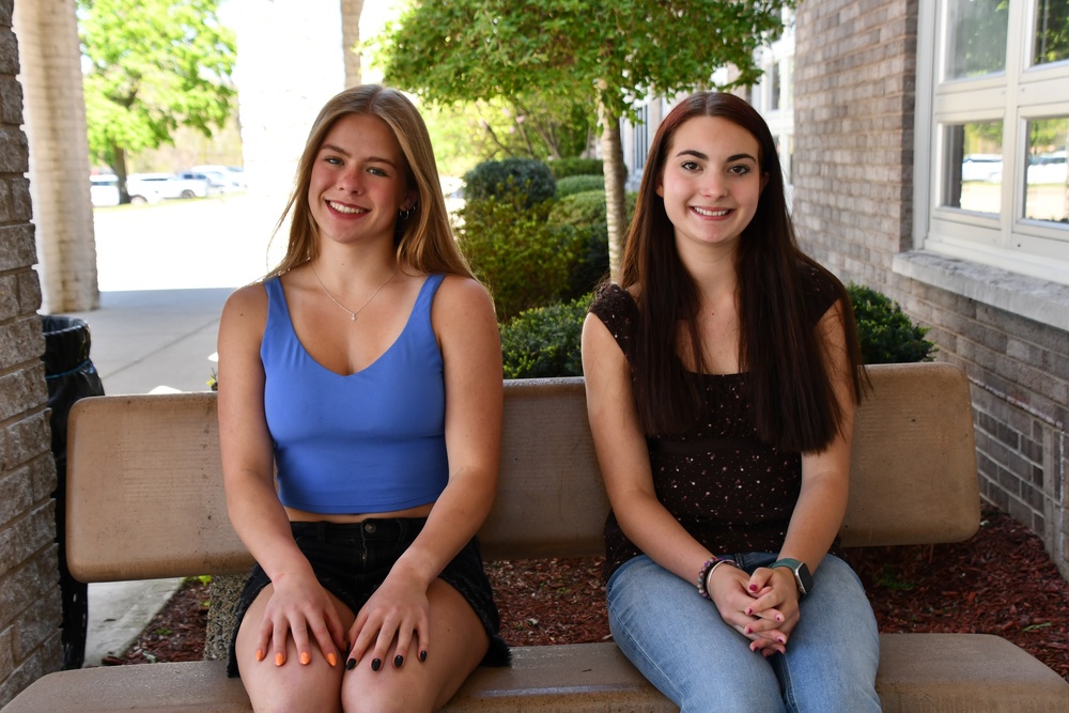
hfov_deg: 41.1
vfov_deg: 28.1
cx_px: 534
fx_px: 1425
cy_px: 356
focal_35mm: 48
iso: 360
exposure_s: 1/250
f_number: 5.6
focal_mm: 32
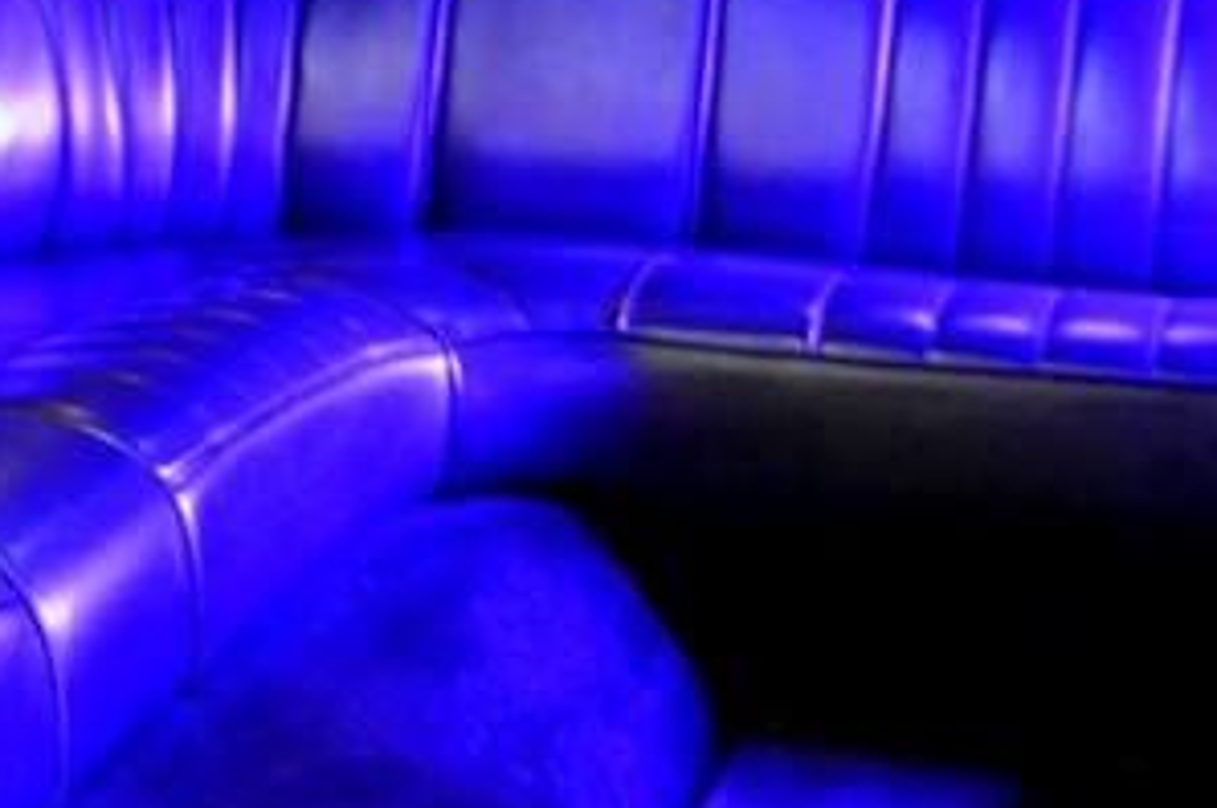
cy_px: 12
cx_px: -176
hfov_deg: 20.9
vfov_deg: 14.6
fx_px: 3107
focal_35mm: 92
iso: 3200
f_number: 3.5
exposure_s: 1/1.6
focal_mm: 18
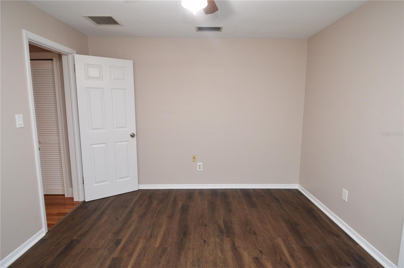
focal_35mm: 18
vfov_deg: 67.3
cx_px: 202
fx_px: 202
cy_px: 134
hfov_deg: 90.1
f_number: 4
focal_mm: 12
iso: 900
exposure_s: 1/60
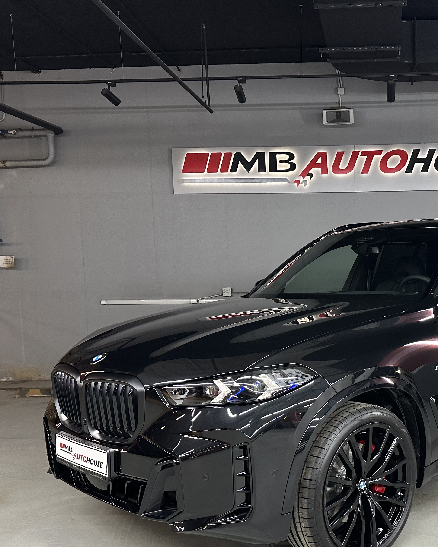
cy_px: 339
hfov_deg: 36.1
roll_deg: +0.8
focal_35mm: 40
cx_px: 353
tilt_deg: -6.2
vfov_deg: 45.4
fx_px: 648
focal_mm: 6.86
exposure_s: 1/50
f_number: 1.78
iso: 125
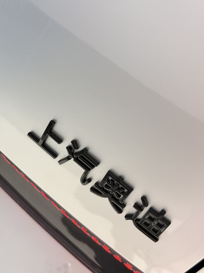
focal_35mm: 48
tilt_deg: -31.1
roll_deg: -32.8
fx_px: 378
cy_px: 136
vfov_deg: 39.7
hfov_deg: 30.2
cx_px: 102
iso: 500
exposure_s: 1/29
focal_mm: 6.76
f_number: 1.78
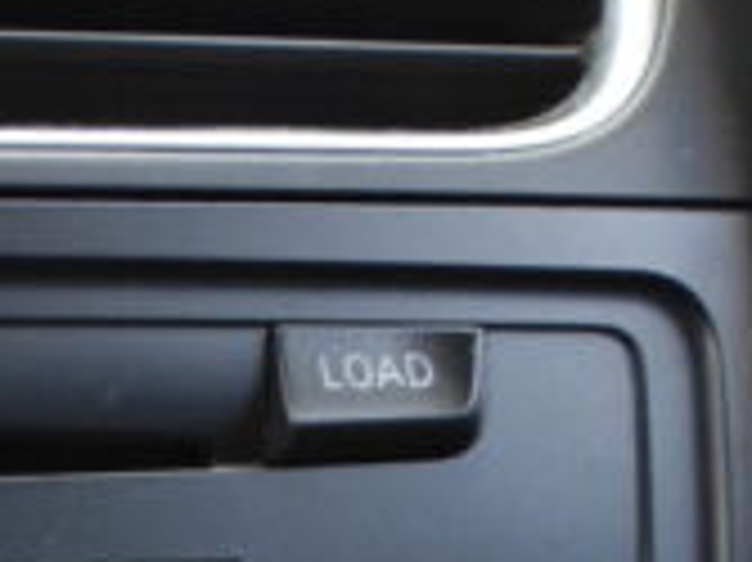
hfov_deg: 12.1
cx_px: -630
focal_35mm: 149
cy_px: 1169
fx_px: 3235
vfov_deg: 9.3
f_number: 3.2
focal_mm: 6.3
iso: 100
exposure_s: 1/60
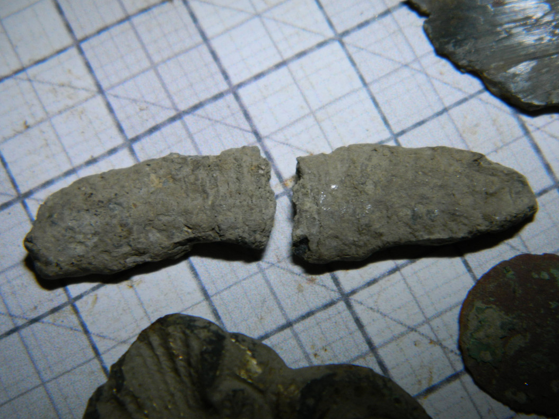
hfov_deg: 23.0
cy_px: 208
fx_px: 1373
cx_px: 282
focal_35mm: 85
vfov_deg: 17.4
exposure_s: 1/50
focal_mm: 15.1
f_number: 4.2
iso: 125
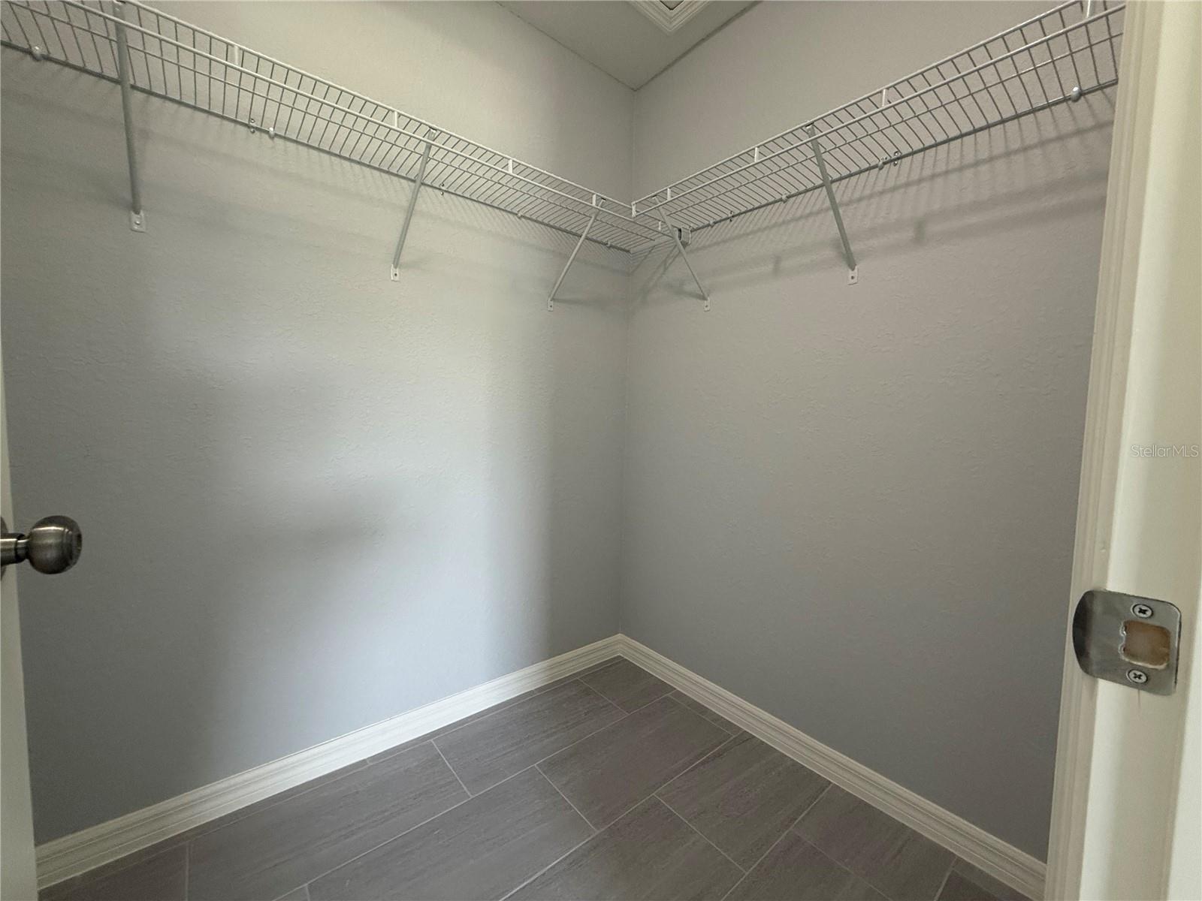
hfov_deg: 102.1
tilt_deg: -3.7
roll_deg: -1.7
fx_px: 486
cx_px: 601
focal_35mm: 14
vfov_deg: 85.7
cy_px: 450
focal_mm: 2.22
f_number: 2.2
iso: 400
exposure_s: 1/120
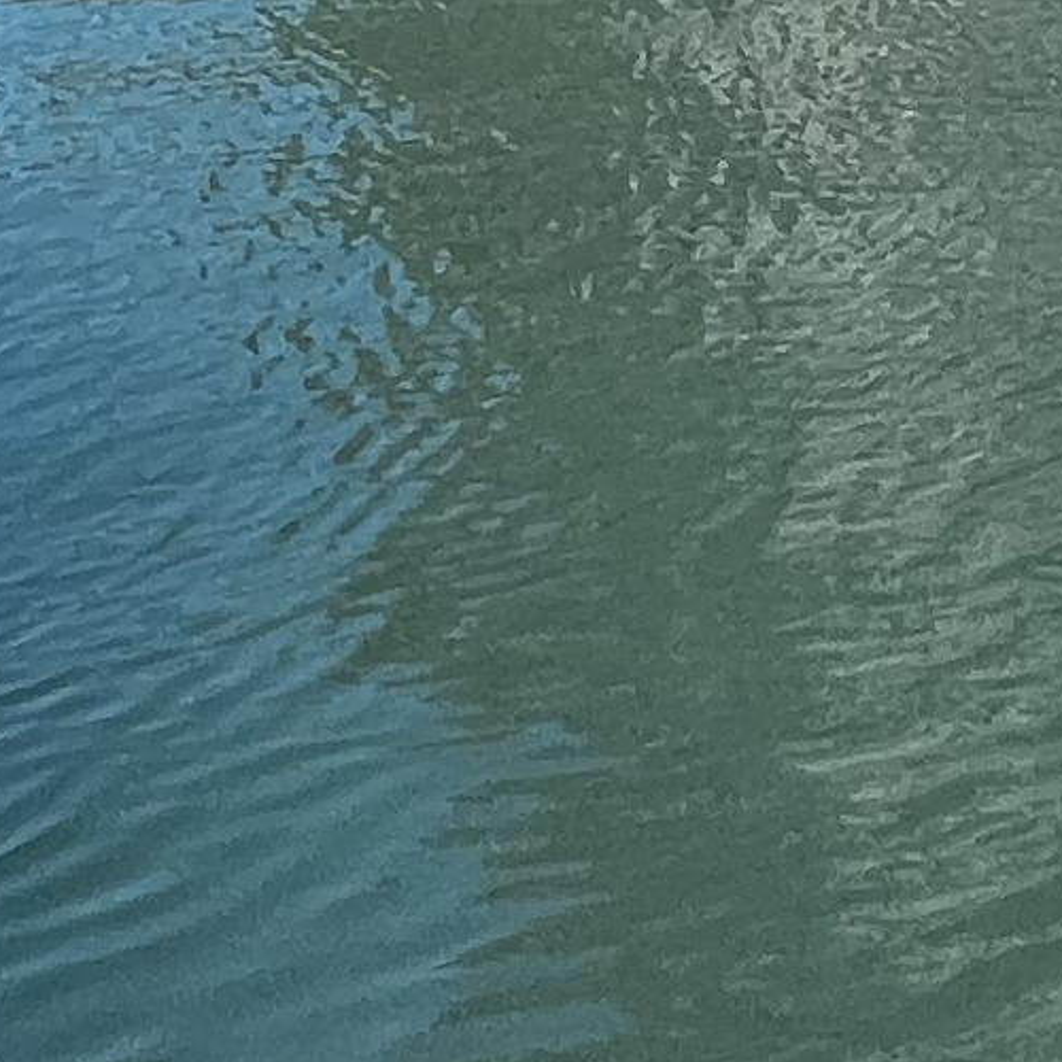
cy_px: -1438
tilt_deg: +9.7
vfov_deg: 13.8
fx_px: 3193
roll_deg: -0.1
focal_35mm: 92
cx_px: 956
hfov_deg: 18.6
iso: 32
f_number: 1.8
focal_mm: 1.57
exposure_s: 1/1508
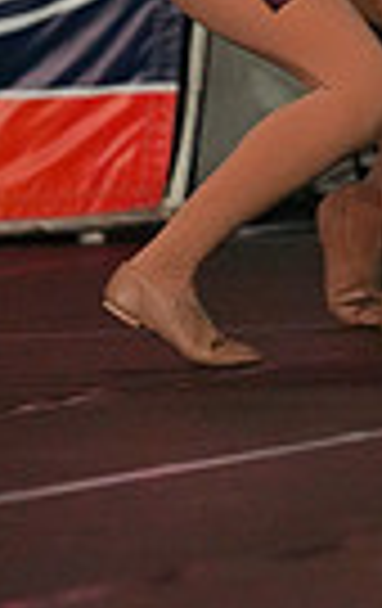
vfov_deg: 1.6
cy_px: -250
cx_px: 1186
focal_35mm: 1311
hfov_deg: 1.0
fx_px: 21722
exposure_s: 1/1250
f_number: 3.5
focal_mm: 300
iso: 16000
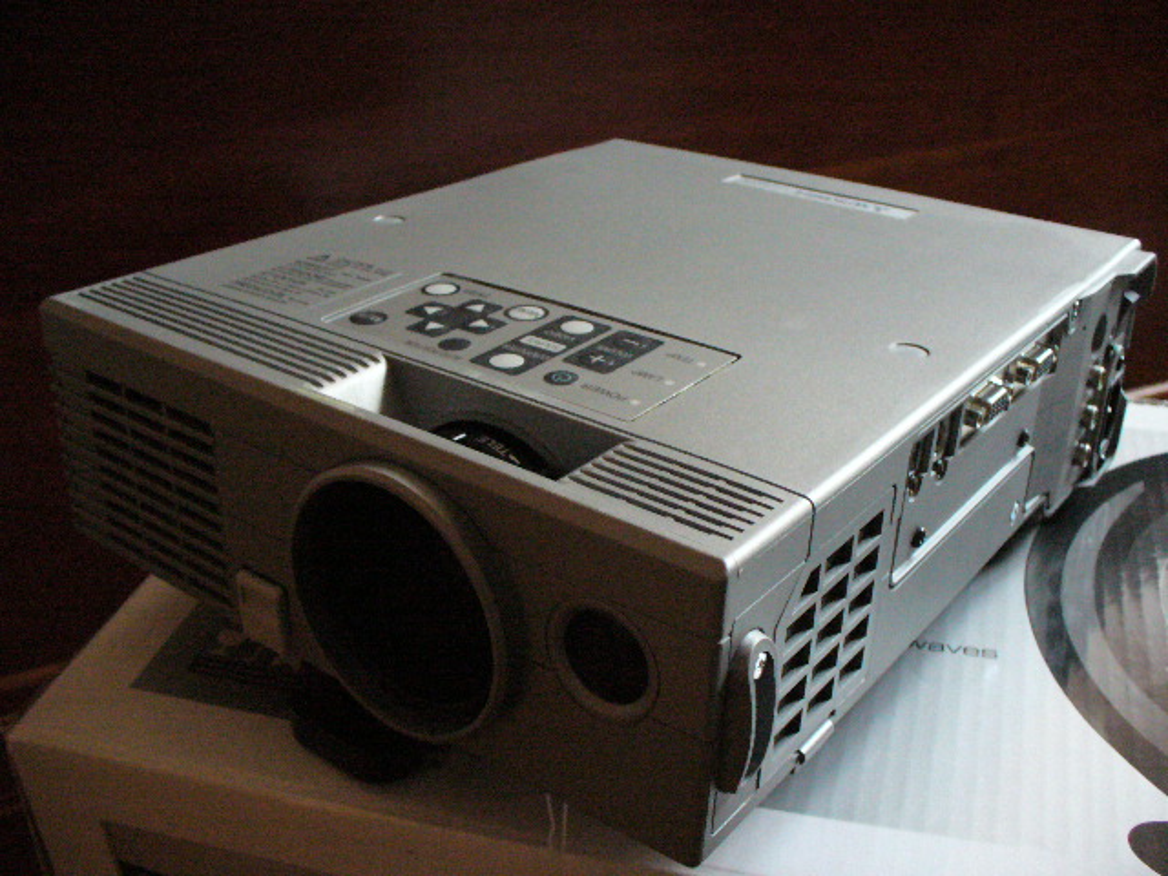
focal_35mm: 37
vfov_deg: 38.7
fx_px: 1248
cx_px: 584
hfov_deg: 50.1
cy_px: 438
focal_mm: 6.1
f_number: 2.8
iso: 400
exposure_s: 1/15
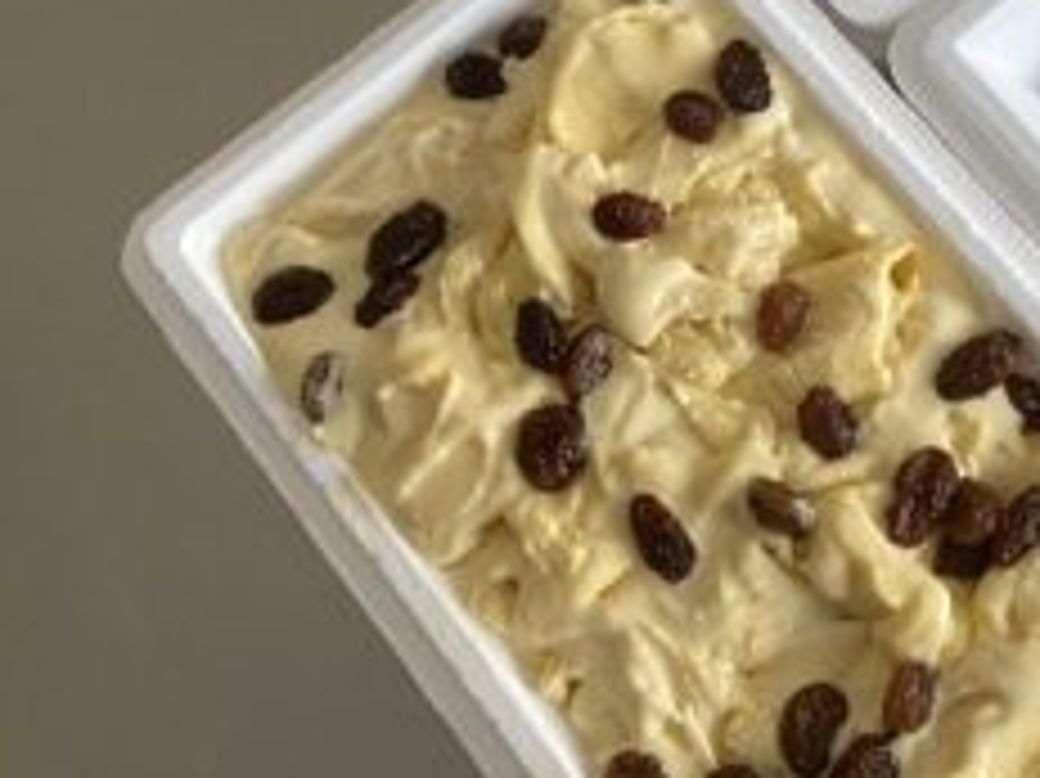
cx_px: 1213
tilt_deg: -66.6
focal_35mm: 75
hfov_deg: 23.9
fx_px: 2252
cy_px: 54
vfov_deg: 19.2
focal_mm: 4.25
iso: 125
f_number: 1.8
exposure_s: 1/96
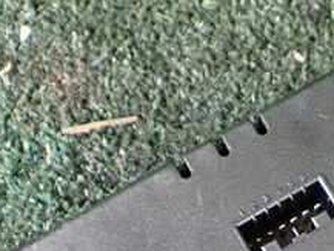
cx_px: 283
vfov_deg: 17.2
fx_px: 801
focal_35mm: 83
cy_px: 271
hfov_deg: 23.1
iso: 800
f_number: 2.3
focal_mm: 5.4
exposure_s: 1/100
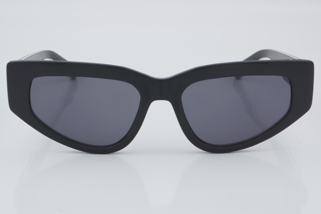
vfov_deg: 16.6
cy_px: 107
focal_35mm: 82
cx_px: 160
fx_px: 736
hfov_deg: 24.6
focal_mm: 55
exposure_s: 1/4
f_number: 32
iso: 100
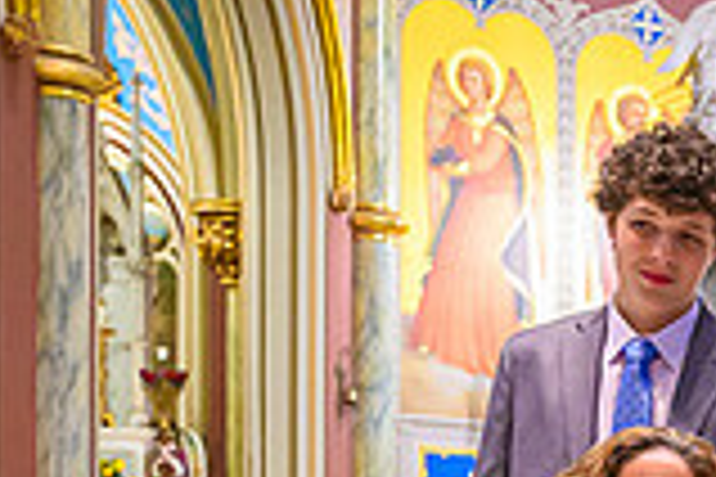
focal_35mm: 127
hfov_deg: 14.3
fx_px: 2526
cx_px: 1265
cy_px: 819
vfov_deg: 10.3
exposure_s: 1/80
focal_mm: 28
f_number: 2.8
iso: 3200
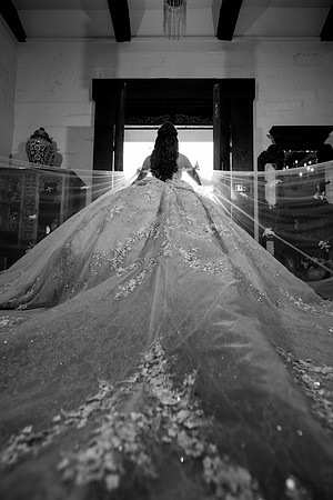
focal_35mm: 16
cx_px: 166
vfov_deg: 96.7
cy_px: 250
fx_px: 222
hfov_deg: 73.7
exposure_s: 1/800
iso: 800
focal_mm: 16
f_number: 2.8
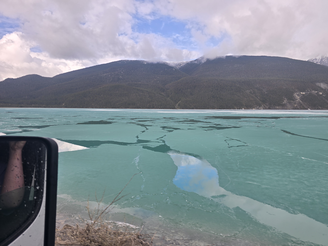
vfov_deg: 58.9
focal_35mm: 23
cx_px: 164
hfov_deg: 73.9
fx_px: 218
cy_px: 123
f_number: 1.7
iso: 12
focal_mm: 6.3
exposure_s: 1/421
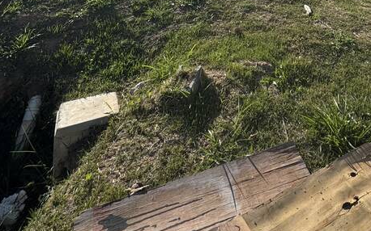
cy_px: -132
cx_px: 274
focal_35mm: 35
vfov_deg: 25.3
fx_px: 354
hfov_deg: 53.1
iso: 50
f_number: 2.2
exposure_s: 1/2415
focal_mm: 2.22
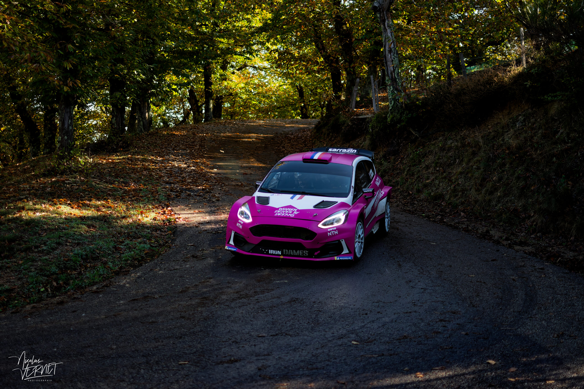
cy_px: 194
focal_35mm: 52
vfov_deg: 25.8
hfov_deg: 37.8
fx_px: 852
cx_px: 292
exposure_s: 1/6400
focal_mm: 35
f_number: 1.8
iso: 1400
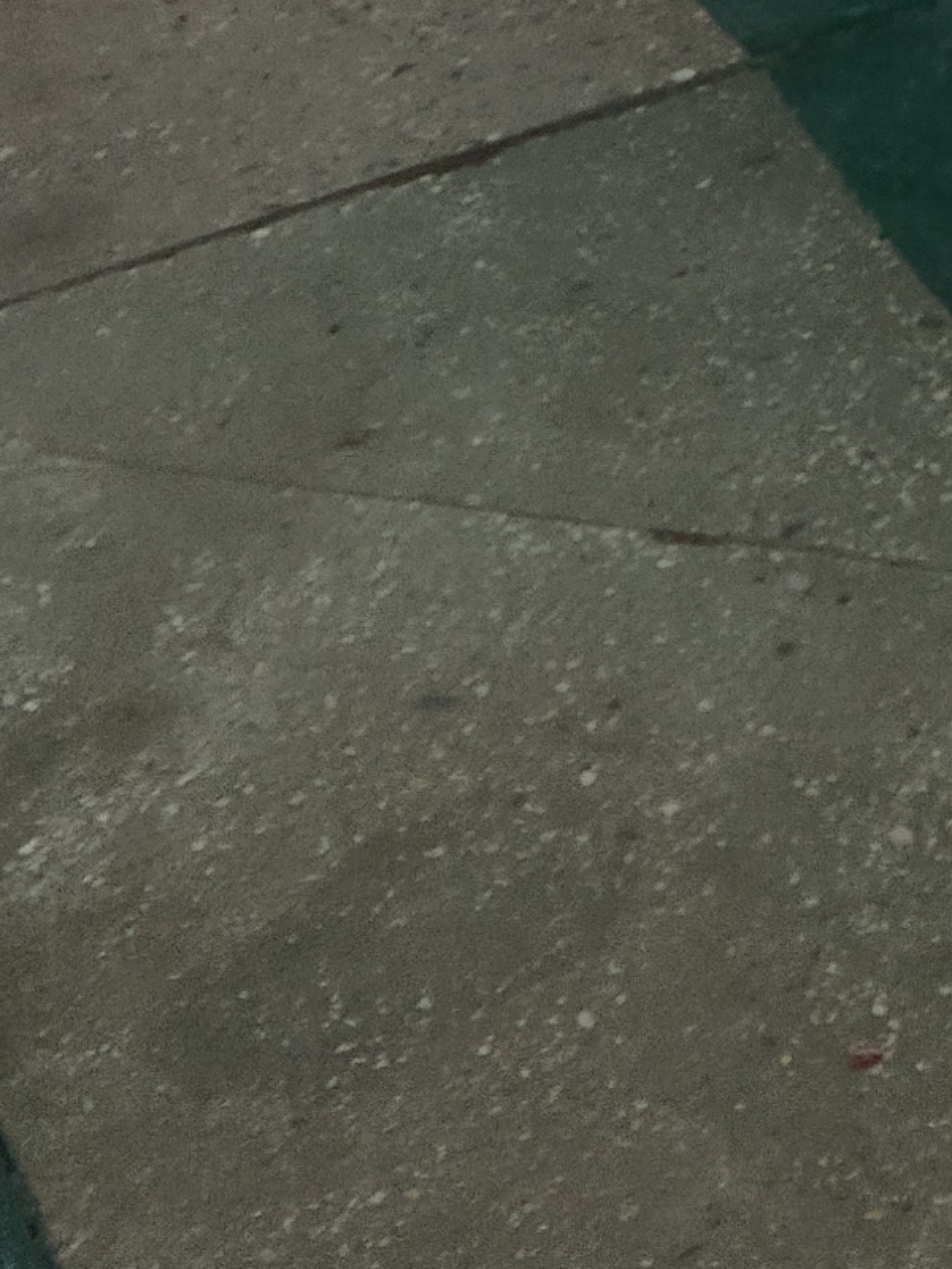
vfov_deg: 13.3
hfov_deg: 10.6
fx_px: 4950
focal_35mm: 135
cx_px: 1365
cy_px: -960
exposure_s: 1/50
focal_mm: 4.71
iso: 263
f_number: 1.79
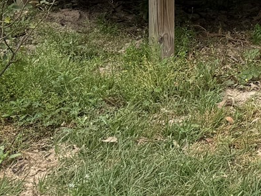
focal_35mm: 125
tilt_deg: +1.1
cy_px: -270
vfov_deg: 10.3
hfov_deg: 13.9
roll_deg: +0.7
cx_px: 482
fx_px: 943
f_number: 1.78
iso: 80
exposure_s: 1/1522
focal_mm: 6.76
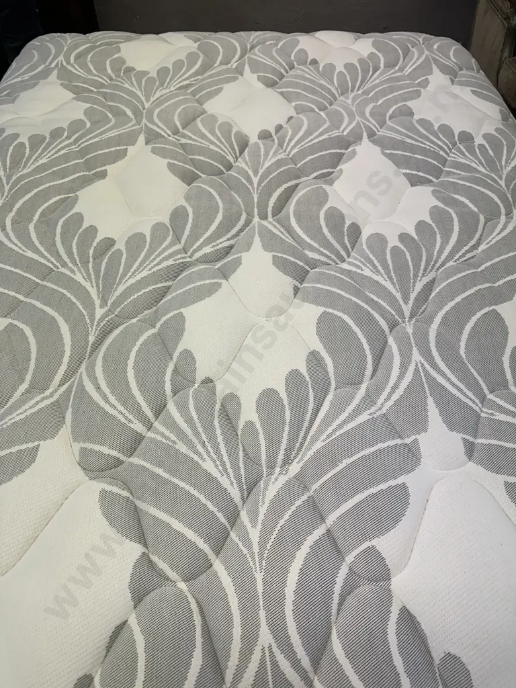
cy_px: 344
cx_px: 258
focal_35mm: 24
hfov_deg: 56.8
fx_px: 477
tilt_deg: -51.9
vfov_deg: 71.6
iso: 64
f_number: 1.78
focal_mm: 6.86
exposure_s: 1/136
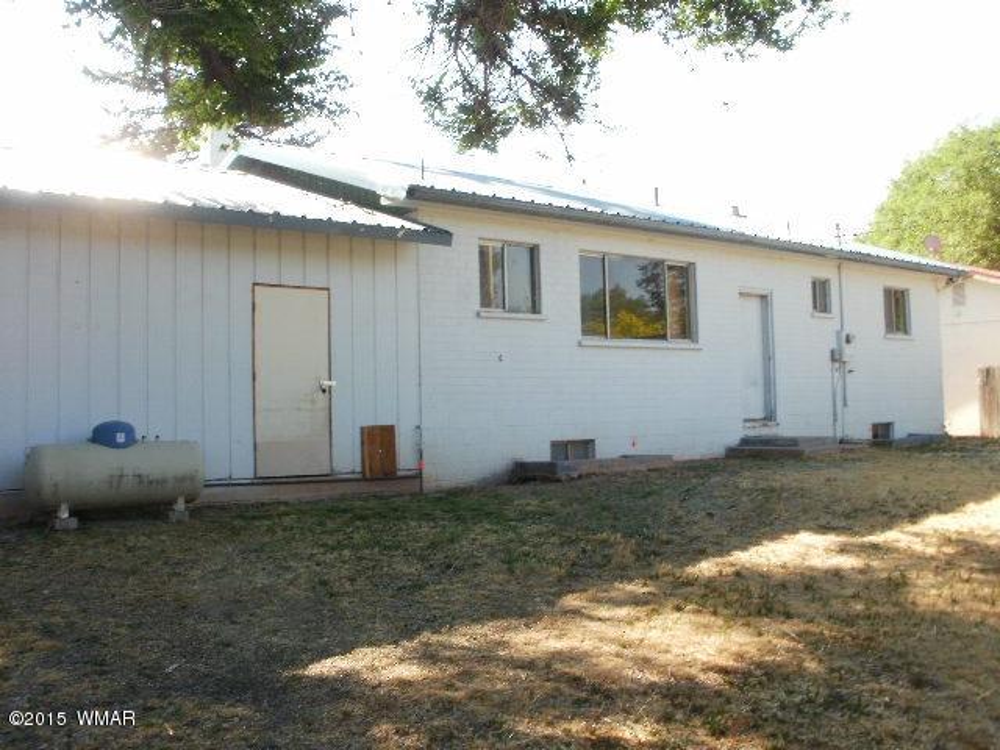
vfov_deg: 39.7
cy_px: 375
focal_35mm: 36
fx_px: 1040
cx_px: 500
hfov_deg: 51.4
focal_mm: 6.3
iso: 100
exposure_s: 1/80
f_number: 5.6
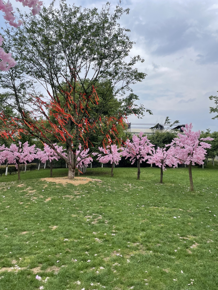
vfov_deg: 67.3
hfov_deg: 53.1
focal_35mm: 26
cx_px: 109
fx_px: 218
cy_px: 145
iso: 32
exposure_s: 1/2882
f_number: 1.6
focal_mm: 4.2
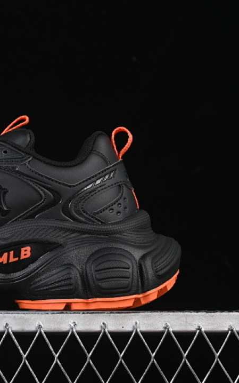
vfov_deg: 18.1
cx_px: -11
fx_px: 1198
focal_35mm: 115
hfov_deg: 11.3
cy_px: 192
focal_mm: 50
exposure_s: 1/60
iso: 160
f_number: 6.3
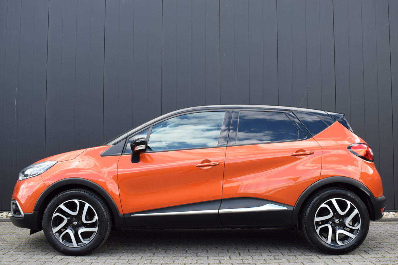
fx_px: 415
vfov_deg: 35.5
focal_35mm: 38
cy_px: 132
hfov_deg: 51.3
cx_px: 199
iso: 400
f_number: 7.1
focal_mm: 25
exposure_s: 1/200
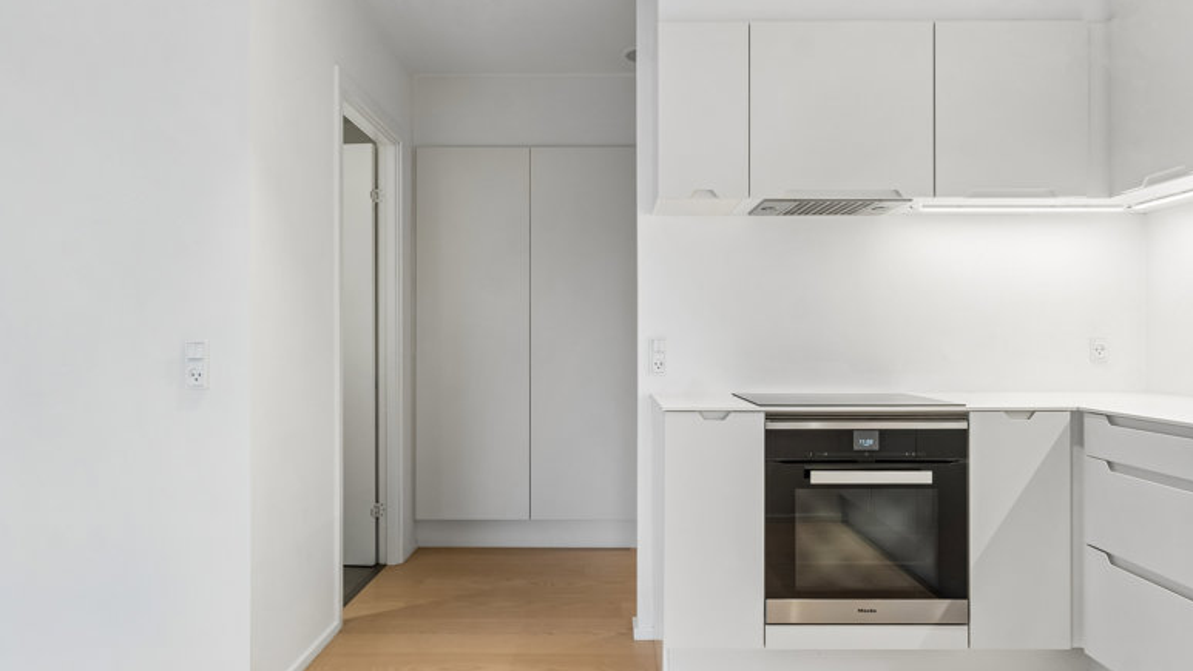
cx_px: 605
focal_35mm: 26
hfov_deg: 71.9
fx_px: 823
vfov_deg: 44.4
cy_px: 343
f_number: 8
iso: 200
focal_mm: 16
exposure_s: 1/4
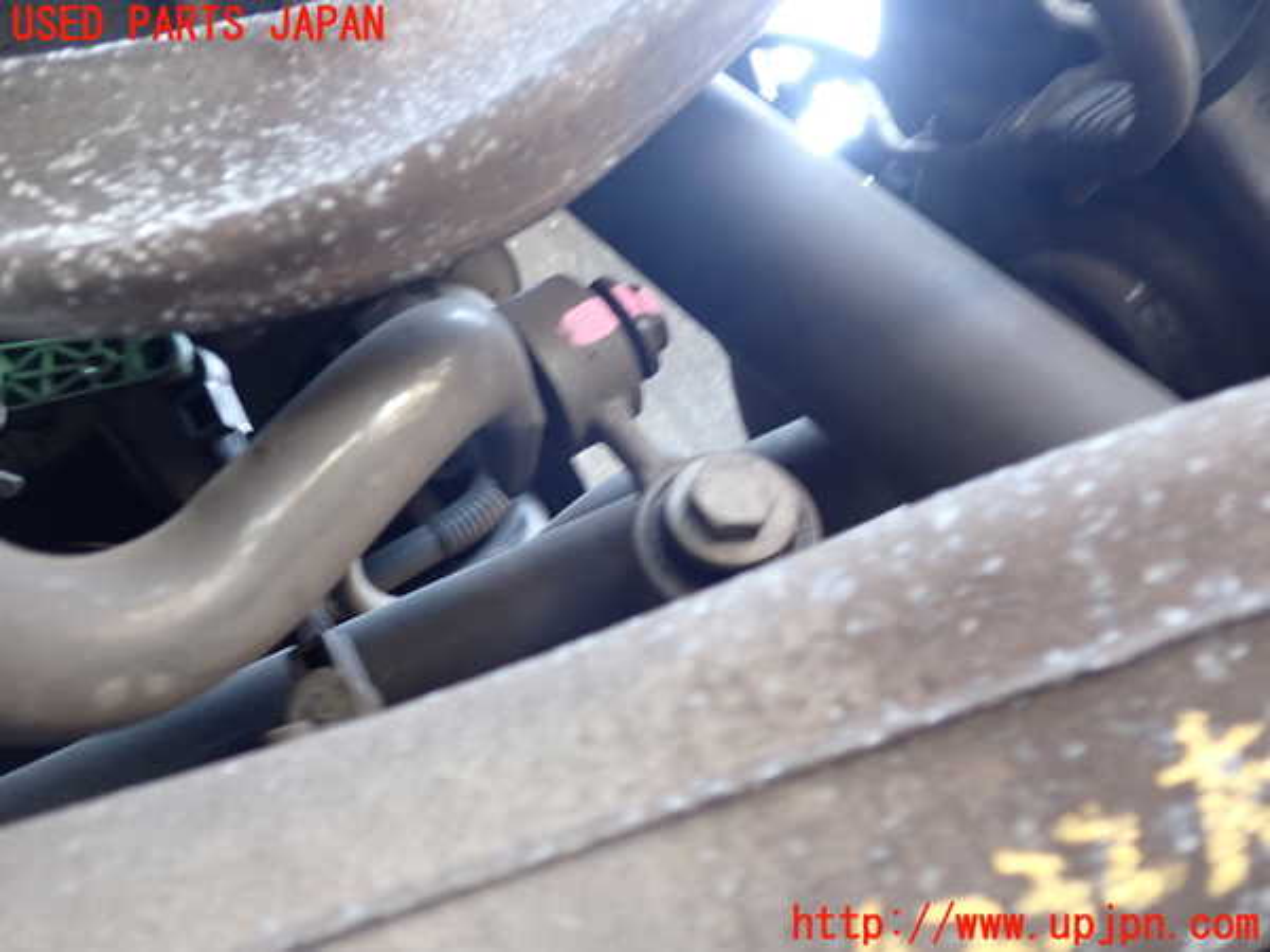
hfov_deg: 60.0
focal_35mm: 30
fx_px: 1101
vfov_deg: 46.8
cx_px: 635
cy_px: 476
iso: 250
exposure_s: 1/30
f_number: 2.3
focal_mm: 5.4
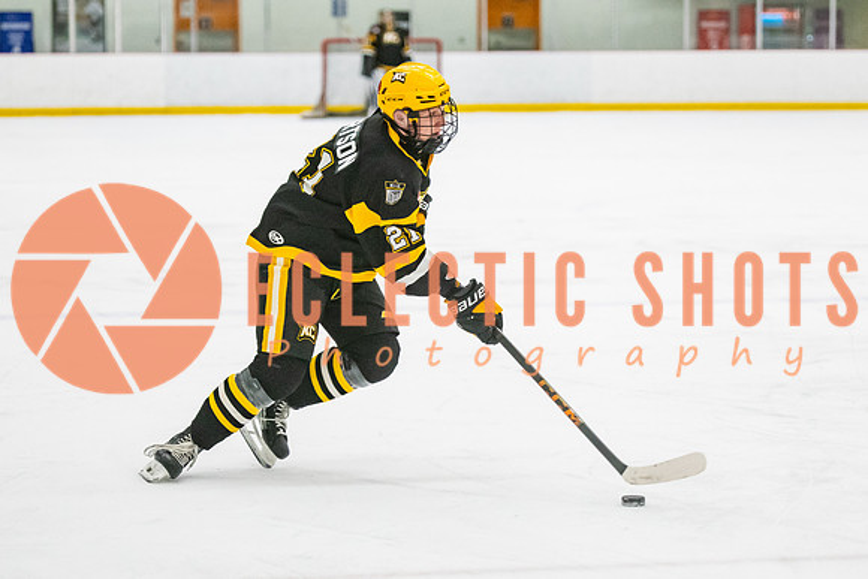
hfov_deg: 14.2
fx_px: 3472
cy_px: 325
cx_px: 406
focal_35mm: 144
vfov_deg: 9.5
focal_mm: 95
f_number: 2.8
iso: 4000
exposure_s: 1/800
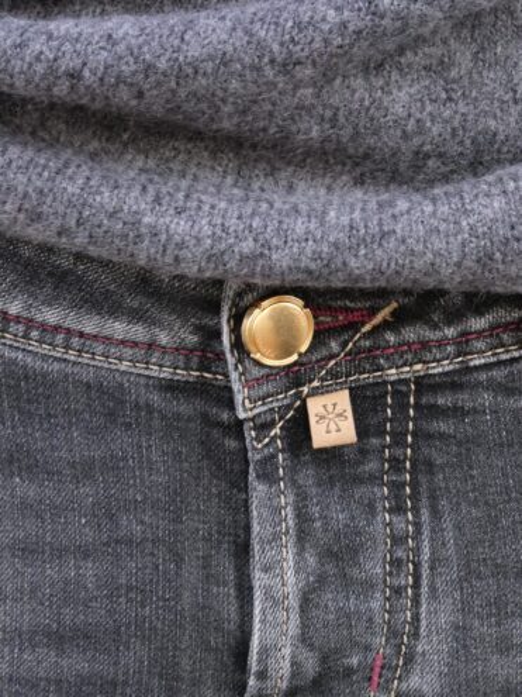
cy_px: 348
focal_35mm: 106
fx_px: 2132
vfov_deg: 18.6
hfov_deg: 14.0
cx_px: 261
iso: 400
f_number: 5.1
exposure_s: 1/80
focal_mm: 19
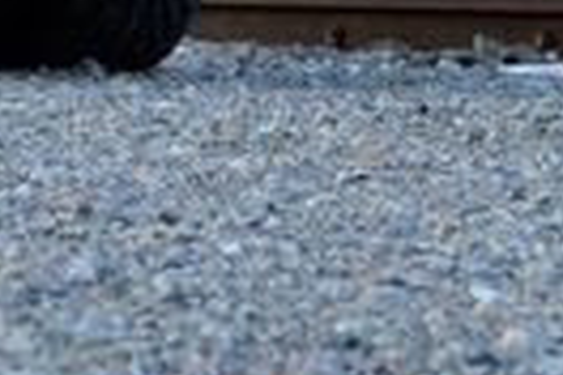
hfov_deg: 4.3
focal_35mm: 473
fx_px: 7397
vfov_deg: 2.9
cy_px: -788
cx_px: -554
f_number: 8
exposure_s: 1/100
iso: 640
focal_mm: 65
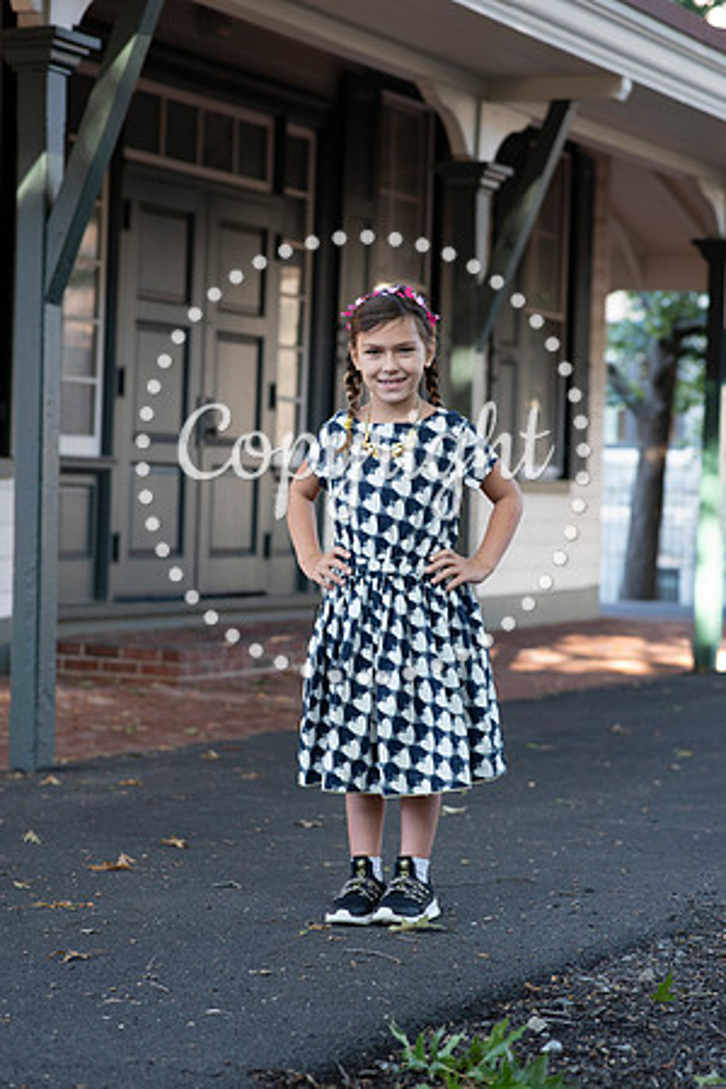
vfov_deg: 23.9
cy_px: 544
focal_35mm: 85
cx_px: 363
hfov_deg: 16.1
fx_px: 2571
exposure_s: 1/250
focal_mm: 85
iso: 800
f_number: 4.5
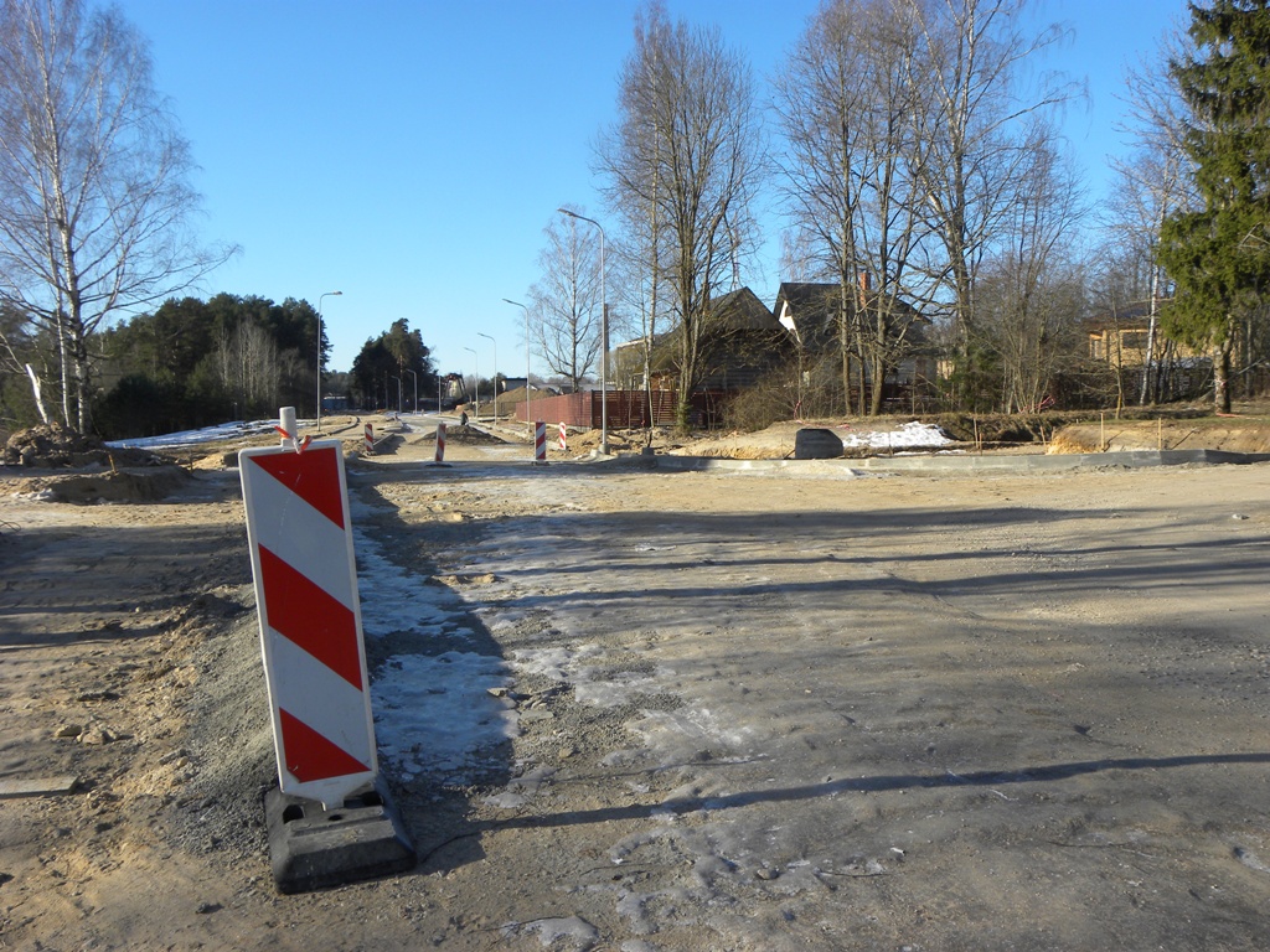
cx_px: 635
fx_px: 1211
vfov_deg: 42.9
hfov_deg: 55.4
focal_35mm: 33
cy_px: 476
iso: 64
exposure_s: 1/216
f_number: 5
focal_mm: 5.9
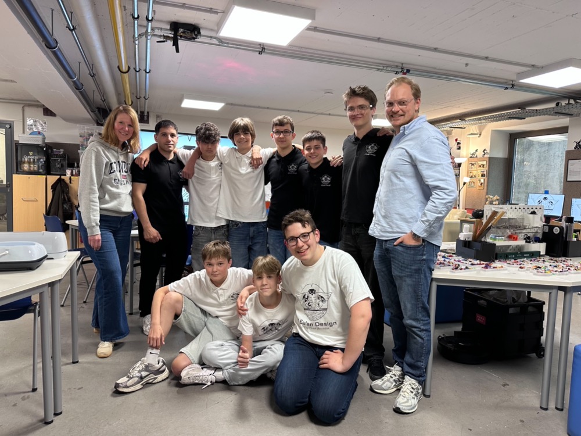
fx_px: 403
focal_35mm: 24
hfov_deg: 71.6
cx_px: 290
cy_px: 218
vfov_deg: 56.8
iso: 160
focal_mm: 6.86
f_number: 1.78
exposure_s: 1/50
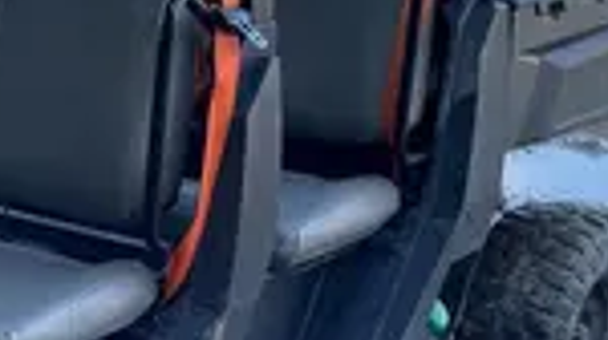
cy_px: 245
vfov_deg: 11.6
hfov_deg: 19.0
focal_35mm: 104
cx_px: -182
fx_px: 1675
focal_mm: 4.2
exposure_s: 1/725
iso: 50
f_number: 1.6
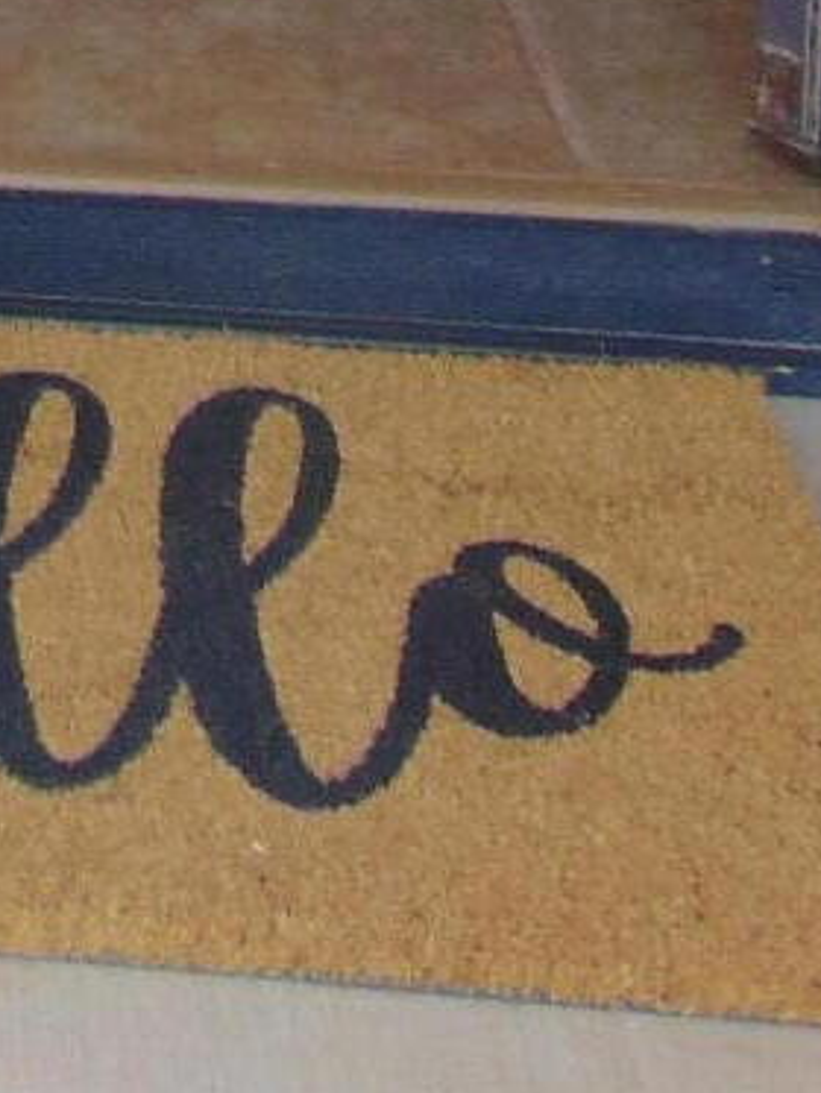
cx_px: -780
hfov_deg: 10.3
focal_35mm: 134
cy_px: -1544
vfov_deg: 11.9
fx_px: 4235
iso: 80
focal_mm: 4.5
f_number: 3
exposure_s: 1/200
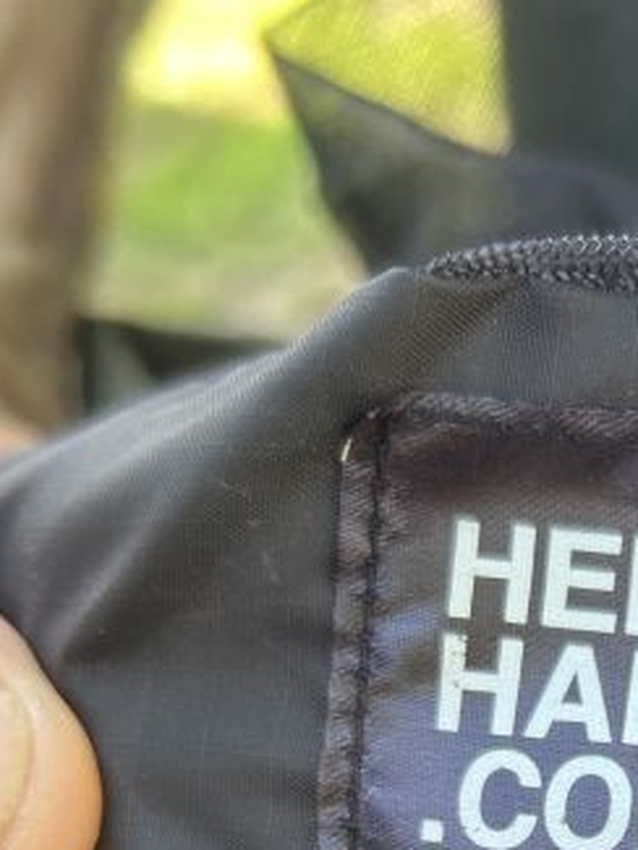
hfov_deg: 17.5
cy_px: 1057
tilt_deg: -47.1
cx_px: 787
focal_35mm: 80
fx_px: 1965
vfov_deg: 22.3
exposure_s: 1/121
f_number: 1.5
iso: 64
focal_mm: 5.7
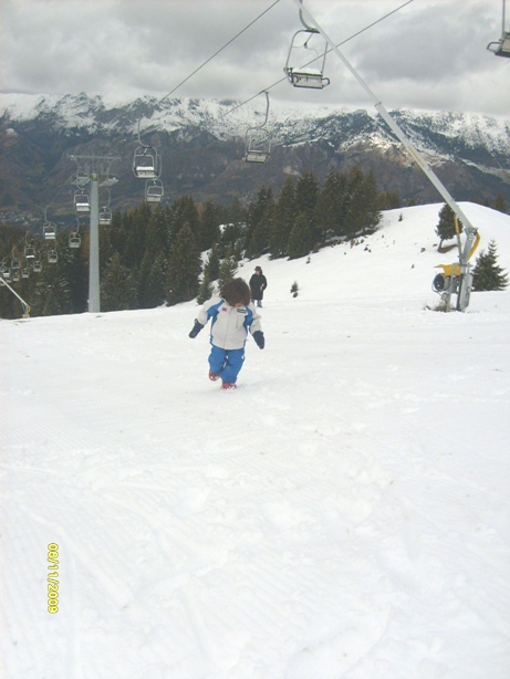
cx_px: 255
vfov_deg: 52.6
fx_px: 687
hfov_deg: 40.7
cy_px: 340
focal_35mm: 35
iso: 80
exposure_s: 1/500
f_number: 7.1
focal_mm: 5.8
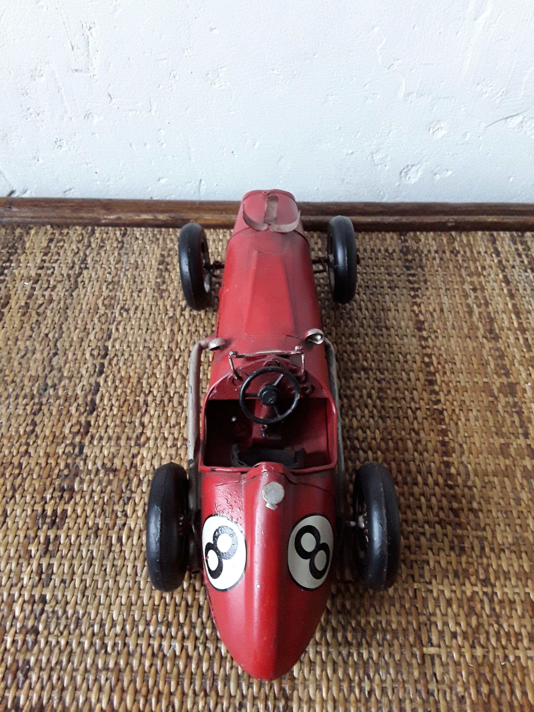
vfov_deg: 65.3
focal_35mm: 27
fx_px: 555
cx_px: 267
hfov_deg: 51.4
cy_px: 356
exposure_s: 1/33
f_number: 1.9
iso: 200
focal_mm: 2.91
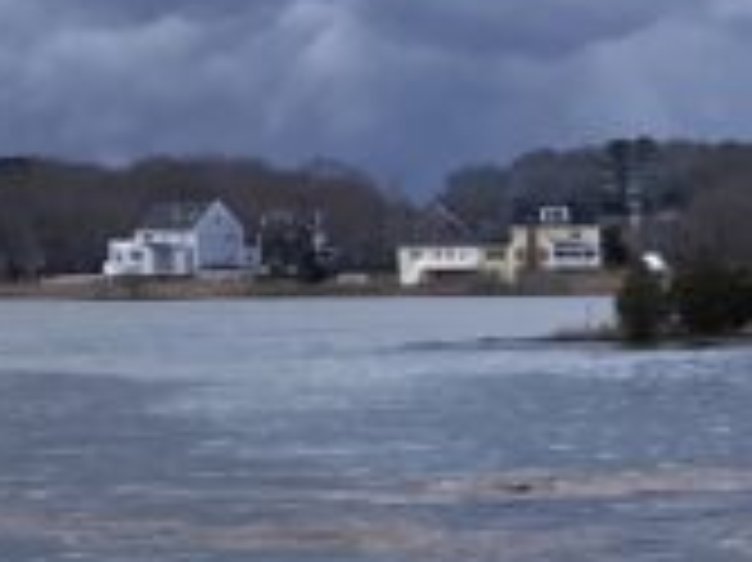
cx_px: 2134
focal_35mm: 172
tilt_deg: -1.5
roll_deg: +0.5
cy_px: 441
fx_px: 3734
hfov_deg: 9.4
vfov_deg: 8.6
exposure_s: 1/1033
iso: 20
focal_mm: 3.99
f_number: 1.8
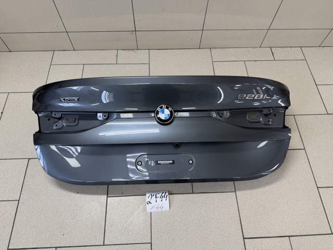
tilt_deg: -60.7
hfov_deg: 71.6
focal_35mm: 24
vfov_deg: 56.8
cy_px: 125
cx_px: 166
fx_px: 231
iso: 125
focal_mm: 6.76
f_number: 1.78
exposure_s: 1/121
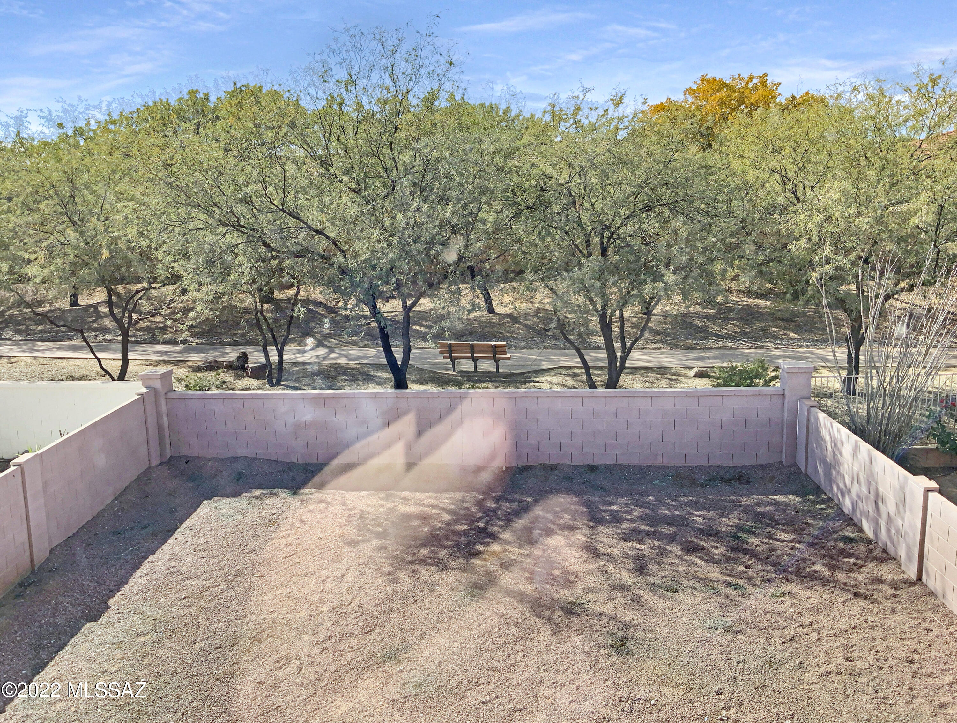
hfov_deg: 61.5
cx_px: 478
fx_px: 804
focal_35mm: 29
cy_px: 362
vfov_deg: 48.4
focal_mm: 3
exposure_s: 1/700
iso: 16
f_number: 1.8
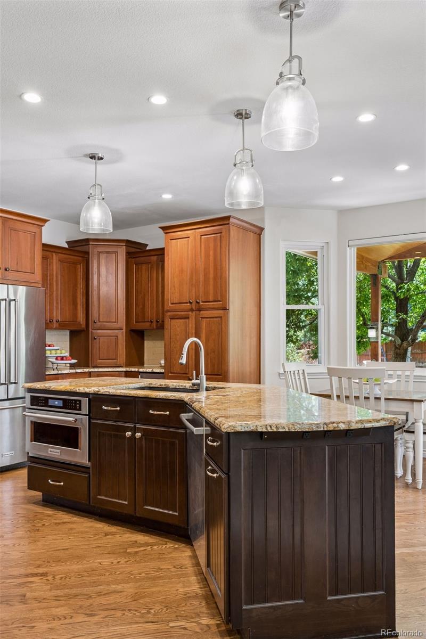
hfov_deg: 45.0
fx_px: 515
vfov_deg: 63.7
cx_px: 213
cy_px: 320
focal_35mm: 29
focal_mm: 29
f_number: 9
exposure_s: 1/6
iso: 400
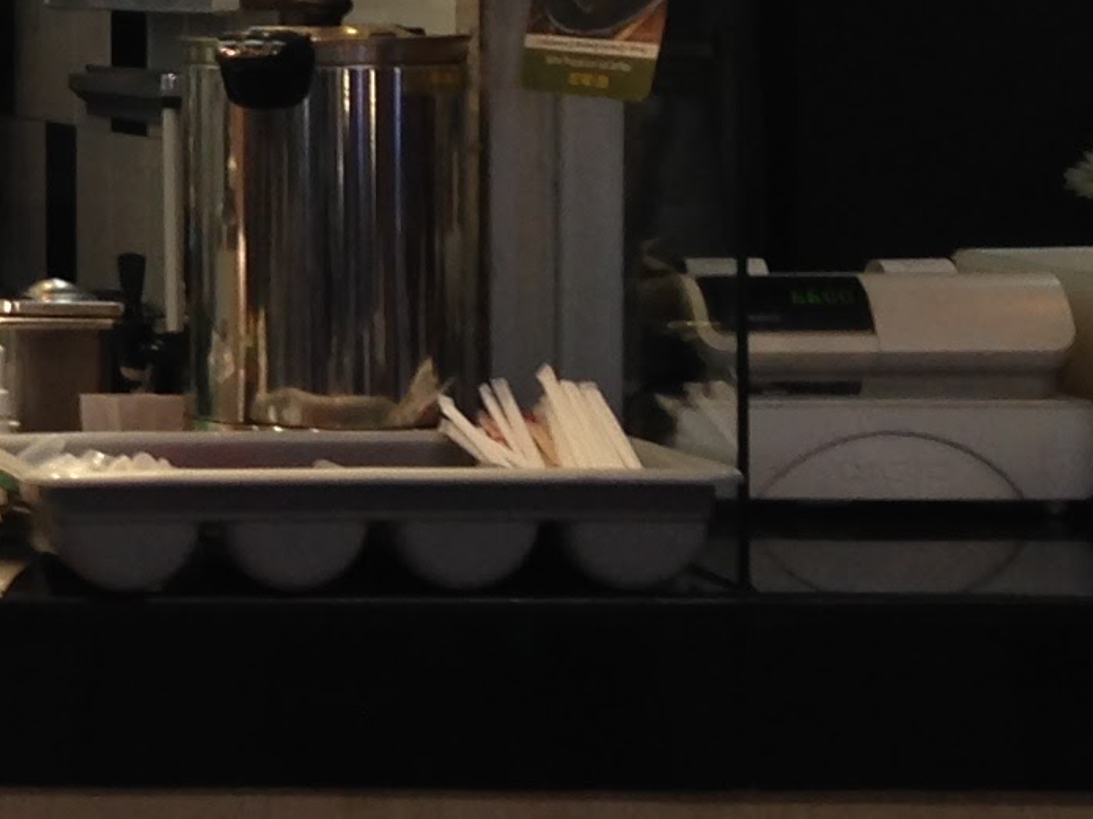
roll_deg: +1.0
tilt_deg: -3.5
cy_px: 102
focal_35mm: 155
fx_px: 4893
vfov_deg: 9.5
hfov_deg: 11.6
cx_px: -1014
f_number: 2.4
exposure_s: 1/20
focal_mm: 4.12
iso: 64
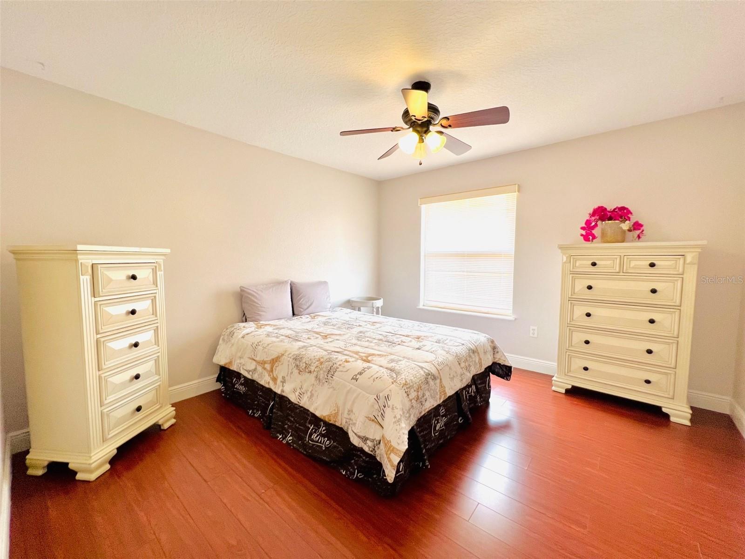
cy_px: 280
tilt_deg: -4.0
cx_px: 372
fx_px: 280
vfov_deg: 89.9
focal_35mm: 13
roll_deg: -0.2
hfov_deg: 106.2
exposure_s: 1/120
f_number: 1.8
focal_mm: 1.57
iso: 160
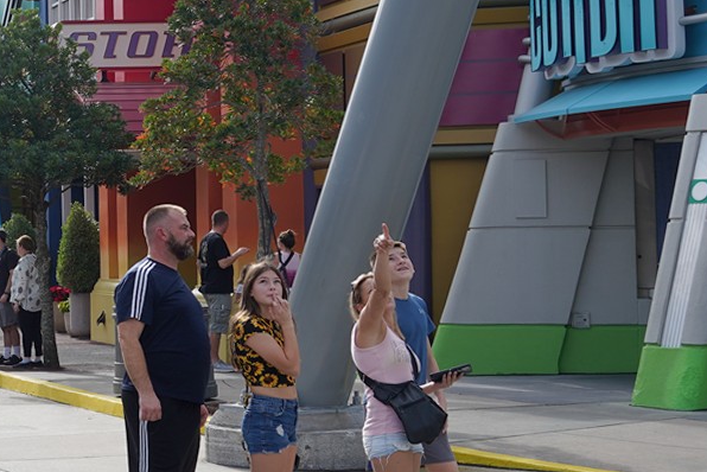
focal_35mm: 104
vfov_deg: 13.2
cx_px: -387
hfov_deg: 17.4
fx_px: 2043
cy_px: 183
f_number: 11
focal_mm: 31
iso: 100
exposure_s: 1/100
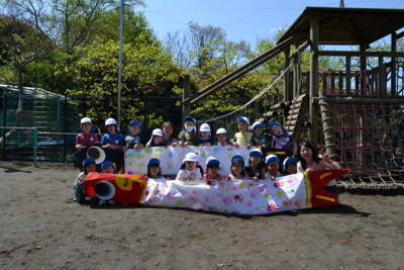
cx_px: 202
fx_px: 303
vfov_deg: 48.0
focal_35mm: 27
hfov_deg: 67.4
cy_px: 135
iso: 100
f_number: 8
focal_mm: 18
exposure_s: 1/250
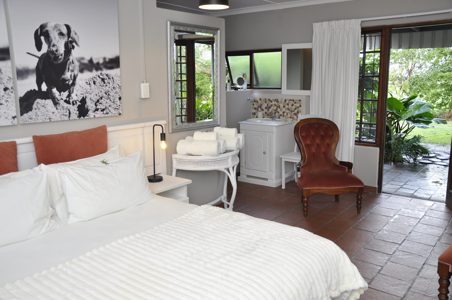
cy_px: 150
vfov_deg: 41.6
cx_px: 226
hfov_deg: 59.6
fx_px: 395
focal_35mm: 32
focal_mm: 21
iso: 400
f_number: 5
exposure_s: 1/60
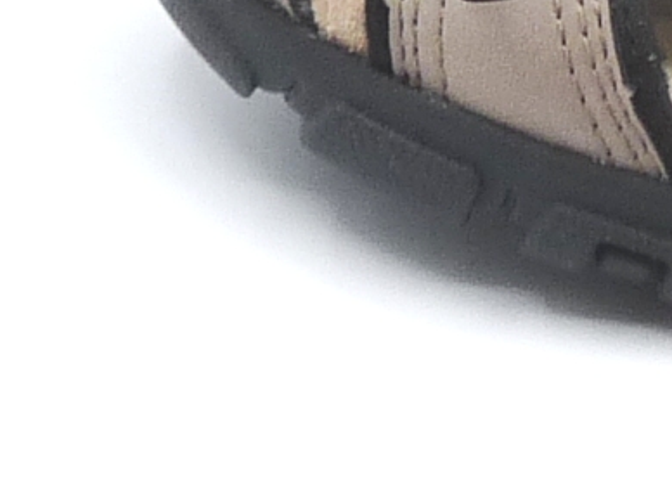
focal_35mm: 202
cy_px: -301
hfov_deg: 9.4
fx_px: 3921
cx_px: 1155
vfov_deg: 7.2
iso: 100
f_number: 4
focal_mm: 4.8
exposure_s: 1/200
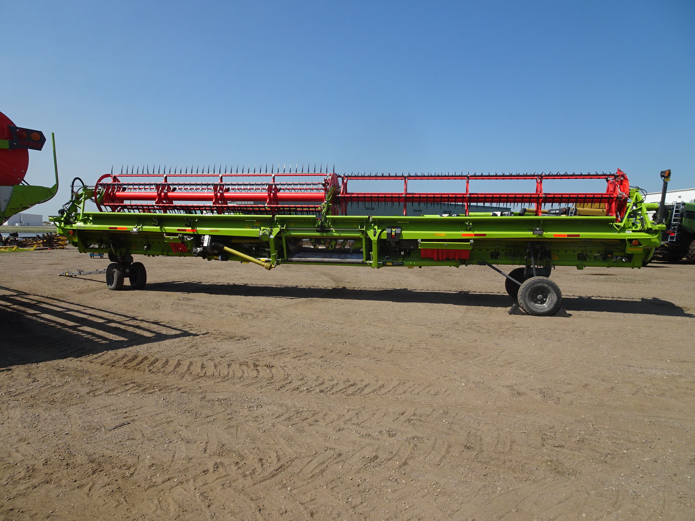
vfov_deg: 56.8
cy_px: 260
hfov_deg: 71.6
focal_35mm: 24
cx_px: 348
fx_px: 482
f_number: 3.5
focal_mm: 4.1
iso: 80
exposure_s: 1/1250
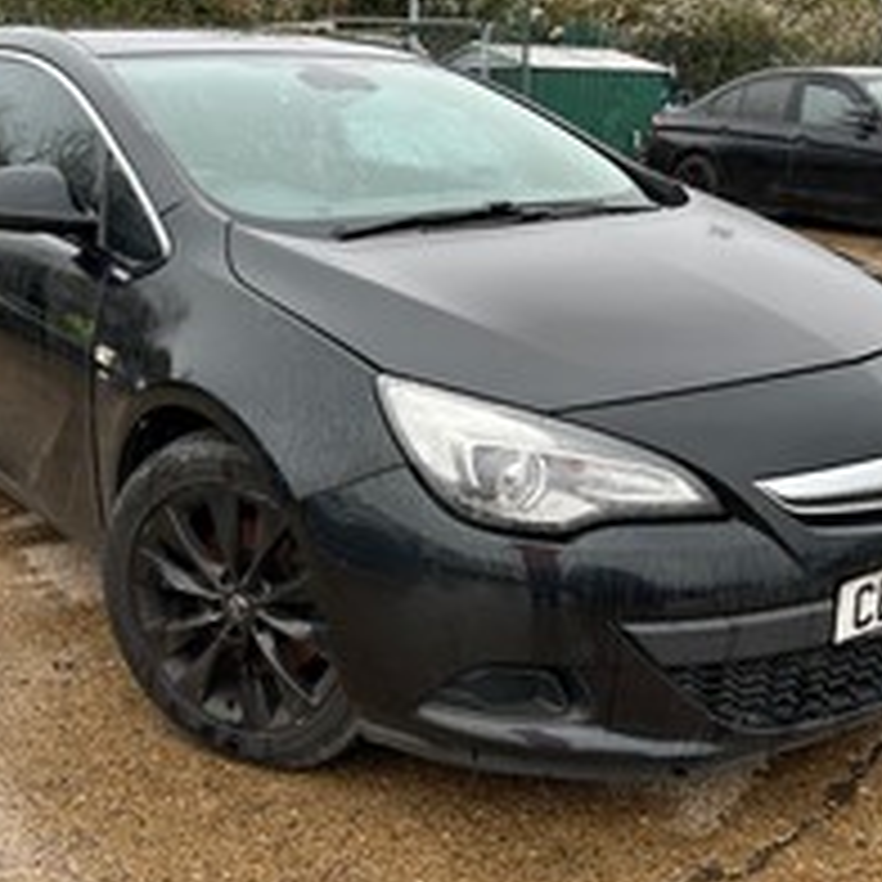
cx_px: 414
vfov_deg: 40.9
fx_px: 1182
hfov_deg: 40.9
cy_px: 486
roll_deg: -3.6
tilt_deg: -17.1
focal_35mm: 41
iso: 40
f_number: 1.5
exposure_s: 1/208
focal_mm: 5.7
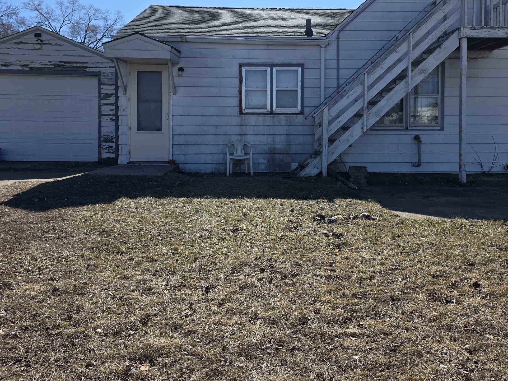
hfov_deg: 55.3
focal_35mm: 33
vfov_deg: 42.7
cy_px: 151
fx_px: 484
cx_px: 267
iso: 80
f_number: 1.7
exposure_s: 1/6574
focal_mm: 6.3
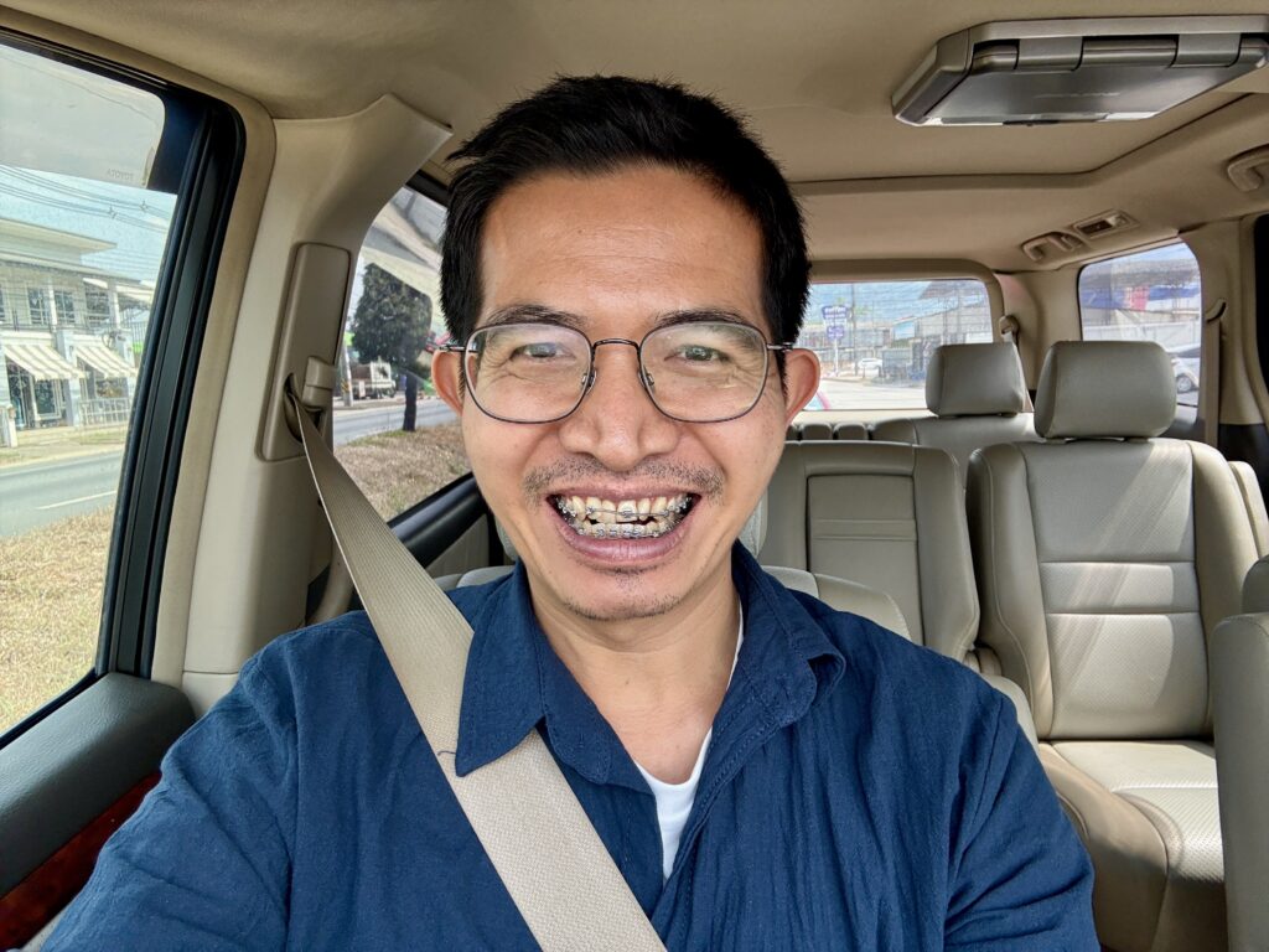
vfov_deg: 58.9
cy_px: 476
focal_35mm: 23
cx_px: 634
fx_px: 843
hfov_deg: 73.9
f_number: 1.9
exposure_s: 1/60
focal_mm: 2.69
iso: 80
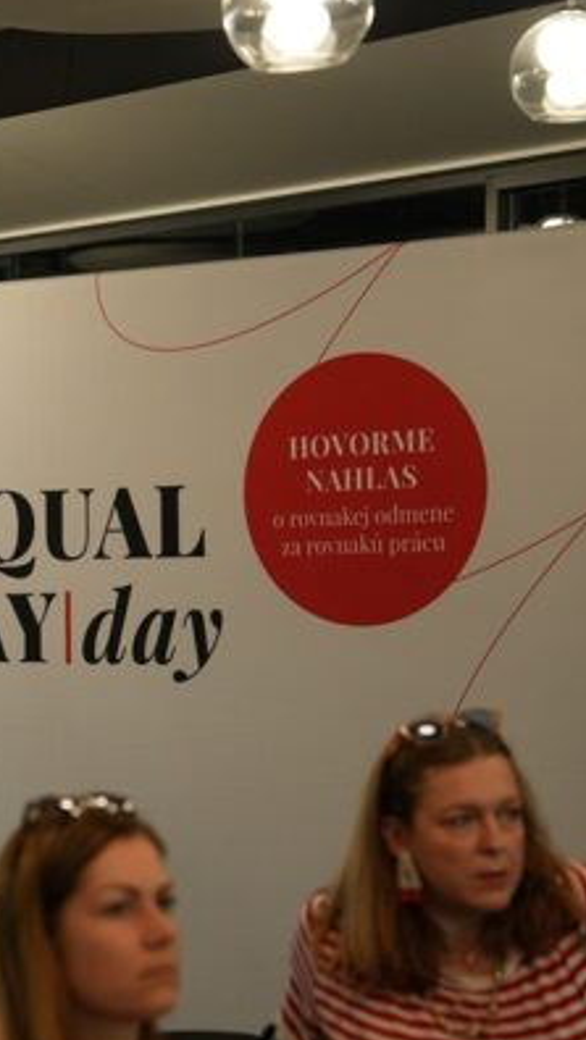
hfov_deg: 9.2
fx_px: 3560
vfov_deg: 16.6
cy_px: 552
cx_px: -281
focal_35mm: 129
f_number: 2.8
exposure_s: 1/160
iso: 1600
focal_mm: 70
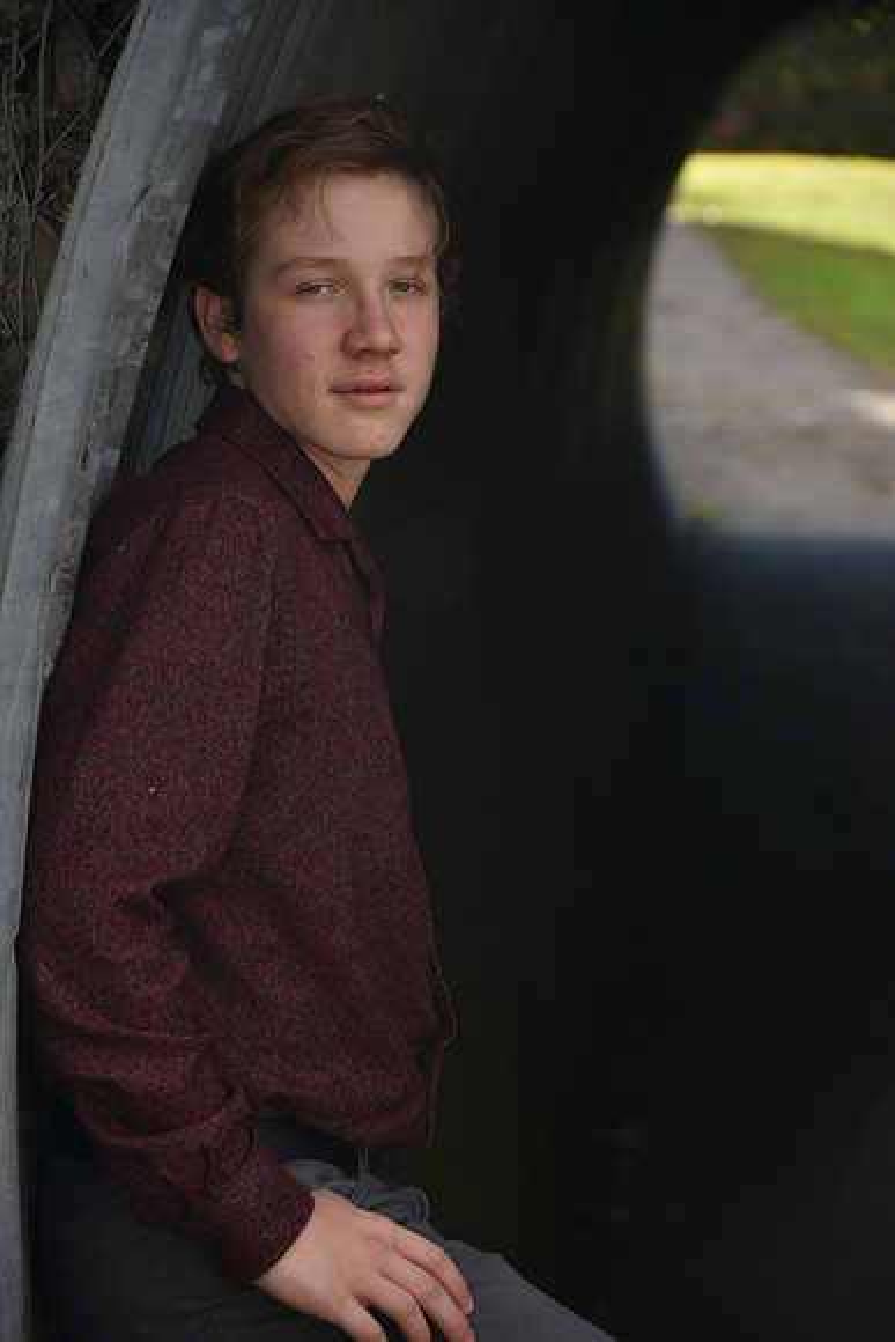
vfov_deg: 13.0
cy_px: 671
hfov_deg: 8.7
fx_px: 5869
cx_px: 448
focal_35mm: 158
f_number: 5.6
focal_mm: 105
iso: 200
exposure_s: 1/250
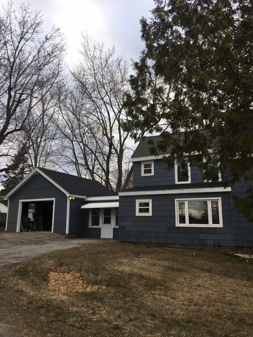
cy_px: 168
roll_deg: +0.6
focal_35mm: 29
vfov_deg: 61.7
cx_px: 126
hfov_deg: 48.2
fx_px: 283
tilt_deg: +13.1
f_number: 2.2
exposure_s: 1/418
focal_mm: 4.15
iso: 25
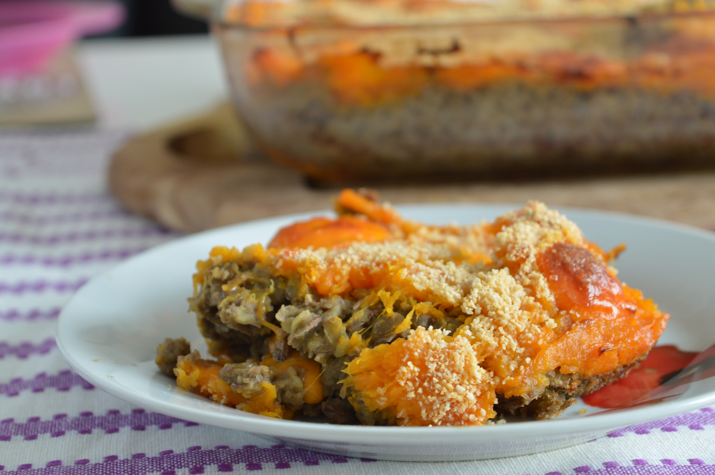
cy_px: 238
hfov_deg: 24.6
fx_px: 1637
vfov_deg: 16.5
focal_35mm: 82
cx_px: 358
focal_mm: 55
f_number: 5.6
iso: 400
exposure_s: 1/13
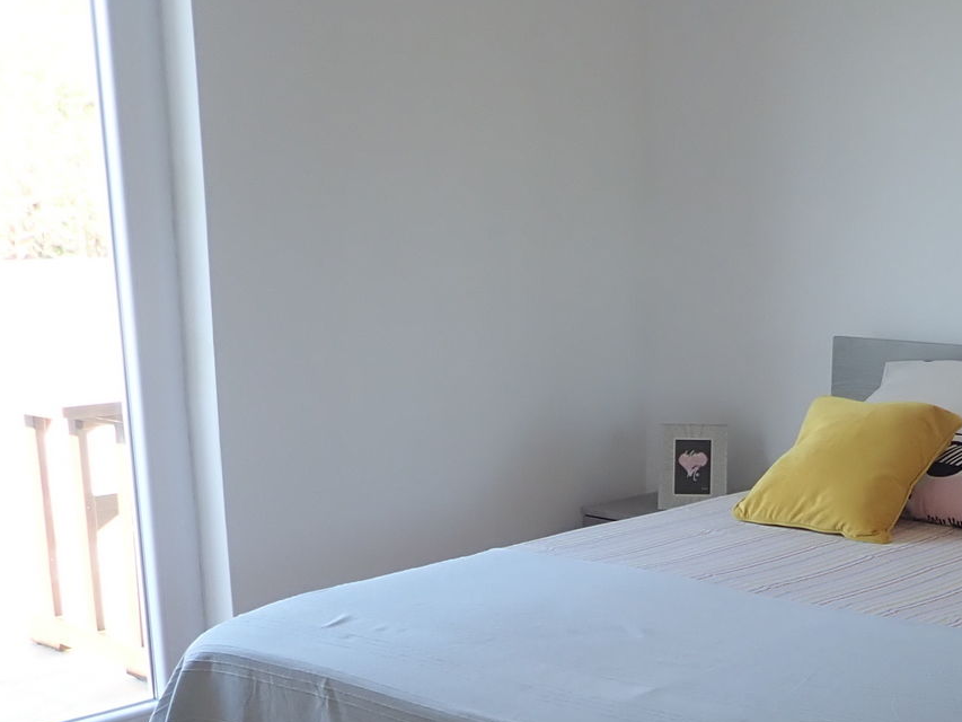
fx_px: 1668
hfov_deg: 31.7
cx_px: 700
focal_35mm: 60
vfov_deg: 23.4
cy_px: 728
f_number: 2
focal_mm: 4.5
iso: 100
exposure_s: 1/100
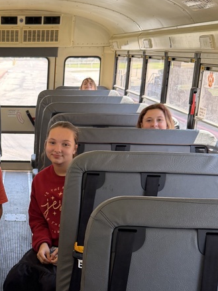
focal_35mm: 56
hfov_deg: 24.7
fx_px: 470
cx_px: -6
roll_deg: -1.0
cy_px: 202
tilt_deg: -17.1
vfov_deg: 33.9
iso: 160
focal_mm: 6.76
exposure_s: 1/121
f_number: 1.78
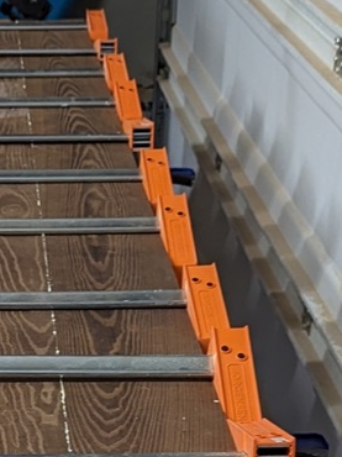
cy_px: 639
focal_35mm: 104
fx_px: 1372
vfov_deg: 17.4
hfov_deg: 14.0
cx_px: -2
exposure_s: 1/40
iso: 234
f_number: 1.85
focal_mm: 6.81
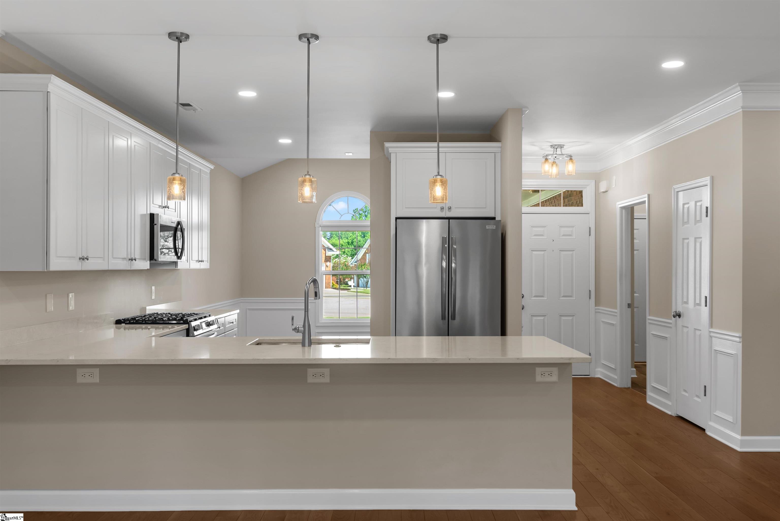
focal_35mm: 32
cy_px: 260
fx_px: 694
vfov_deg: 41.2
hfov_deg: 58.7
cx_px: 390
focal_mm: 32
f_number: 8
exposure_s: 1/3
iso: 200
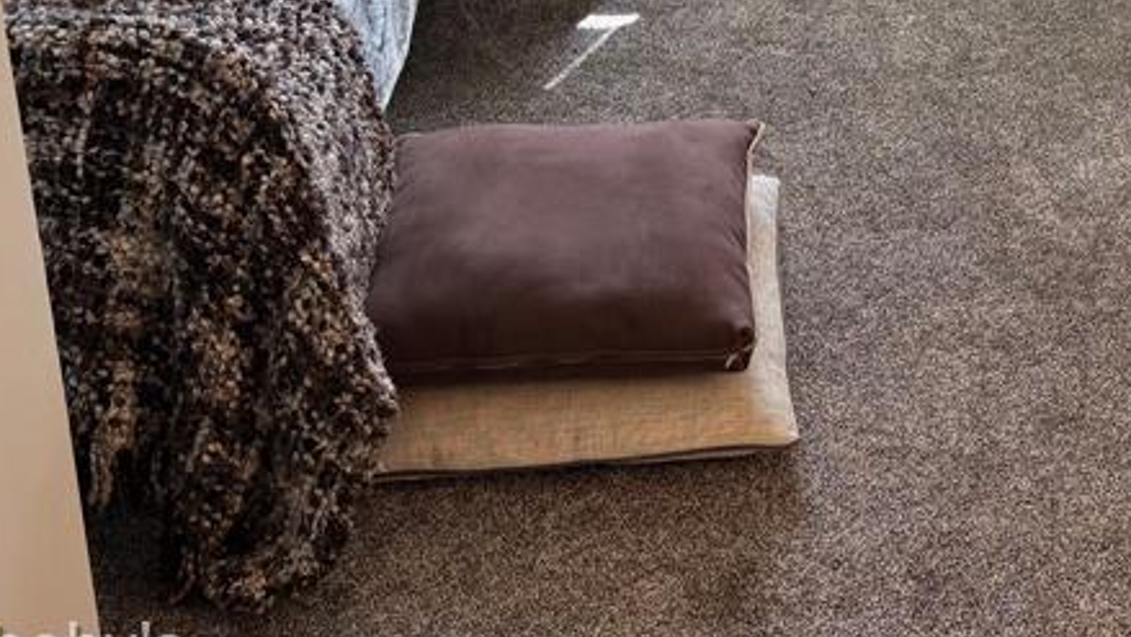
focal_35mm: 61
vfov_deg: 17.8
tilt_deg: -16.9
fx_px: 1829
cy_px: -291
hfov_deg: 33.6
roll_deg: +0.6
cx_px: 868
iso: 100
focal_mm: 6.76
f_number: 1.78
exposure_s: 1/120
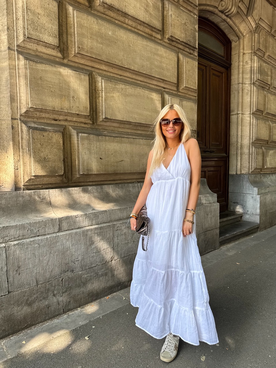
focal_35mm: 24
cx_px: 138
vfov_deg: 71.6
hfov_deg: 56.8
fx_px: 255
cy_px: 184
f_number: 1.78
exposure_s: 1/288
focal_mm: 6.76
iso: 80
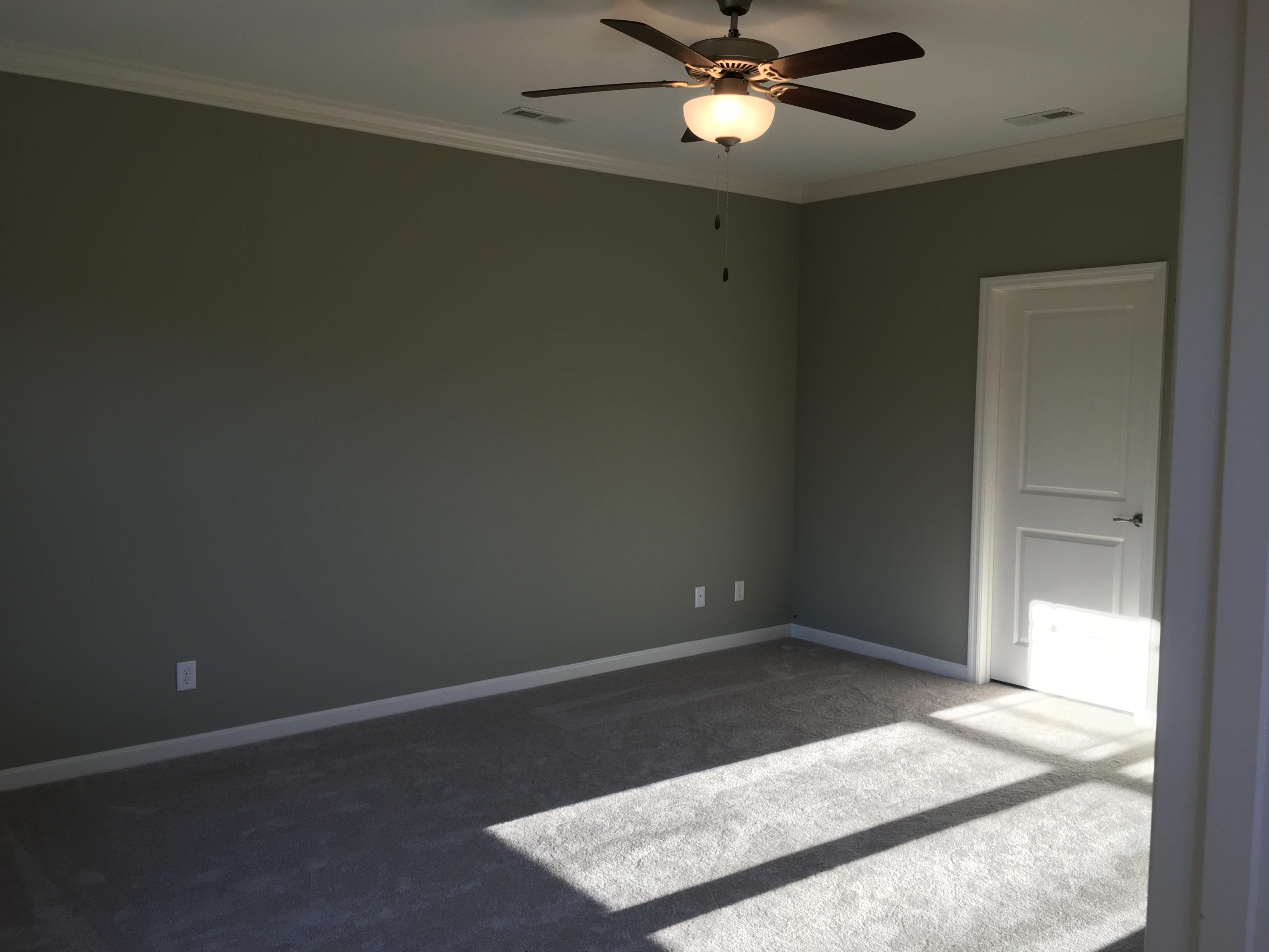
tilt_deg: -2.5
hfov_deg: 61.7
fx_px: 1063
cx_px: 634
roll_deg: +0.2
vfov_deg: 48.2
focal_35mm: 29
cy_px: 476
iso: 32
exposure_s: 1/120
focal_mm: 4.15
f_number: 2.2
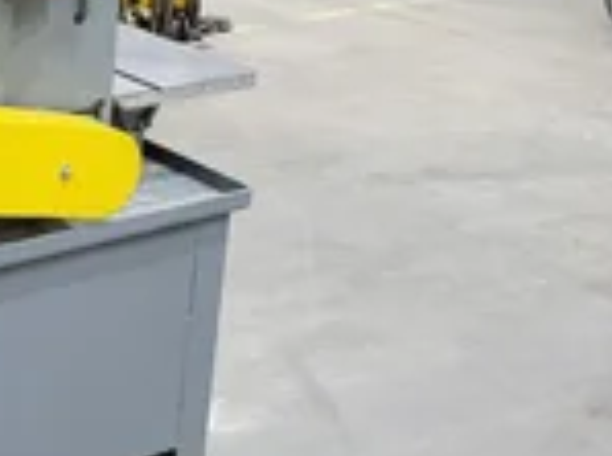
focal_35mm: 70
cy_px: 66
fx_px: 1235
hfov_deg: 25.4
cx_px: -94
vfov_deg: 20.6
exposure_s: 1/39
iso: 320
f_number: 1.8
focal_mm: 5.4
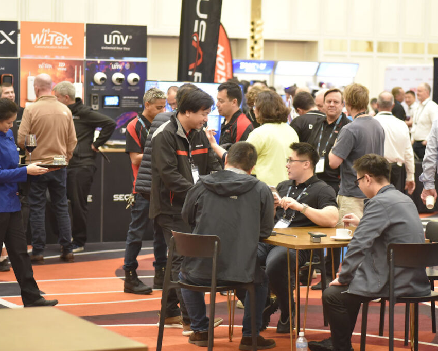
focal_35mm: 113
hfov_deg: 17.0
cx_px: 240
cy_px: 175
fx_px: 1465
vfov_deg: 13.6
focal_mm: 100
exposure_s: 1/125
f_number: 2.8
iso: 4500
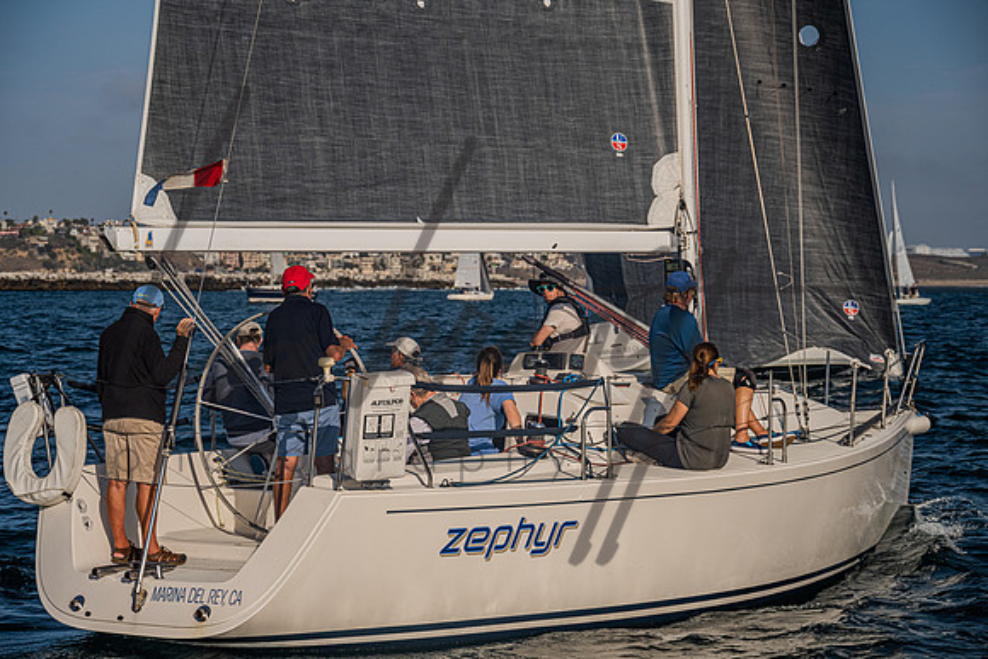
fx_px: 2354
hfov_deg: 23.7
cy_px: 330
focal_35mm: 86
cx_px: 494
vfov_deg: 15.9
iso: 400
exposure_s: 1/2000
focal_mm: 84
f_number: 6.3
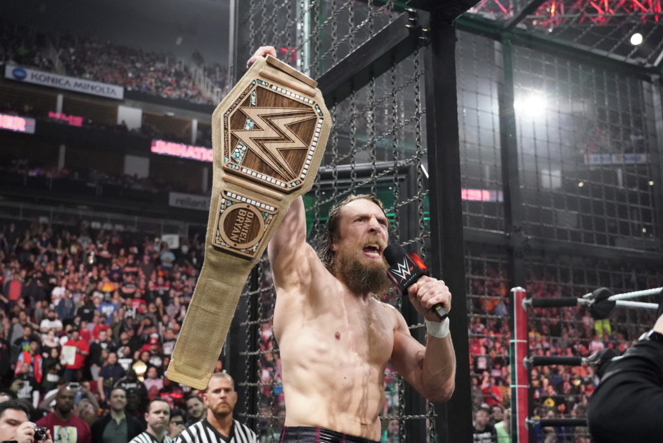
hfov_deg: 47.4
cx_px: 332
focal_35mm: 41
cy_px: 222
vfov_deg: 32.6
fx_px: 755
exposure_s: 1/640
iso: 12800
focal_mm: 41
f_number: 4
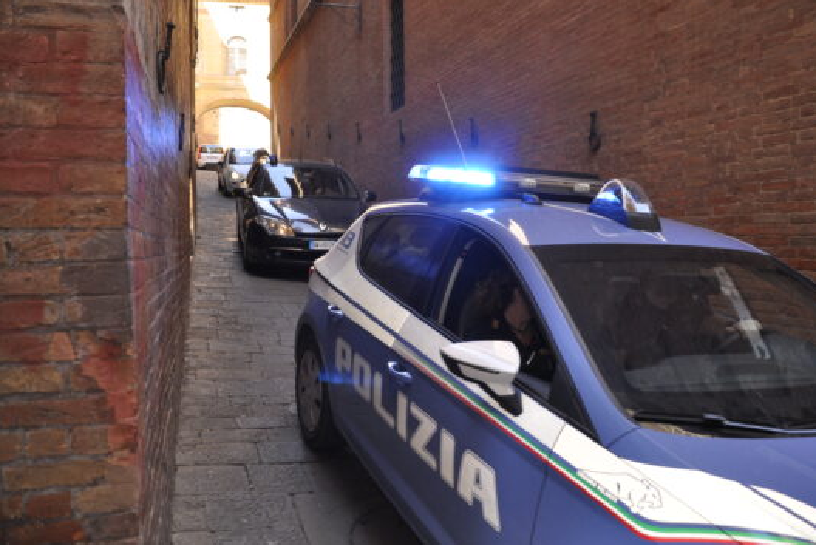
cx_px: 419
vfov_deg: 42.4
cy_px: 279
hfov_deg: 60.2
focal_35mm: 31
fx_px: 703
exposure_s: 1/200
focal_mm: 20
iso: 400
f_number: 3.5
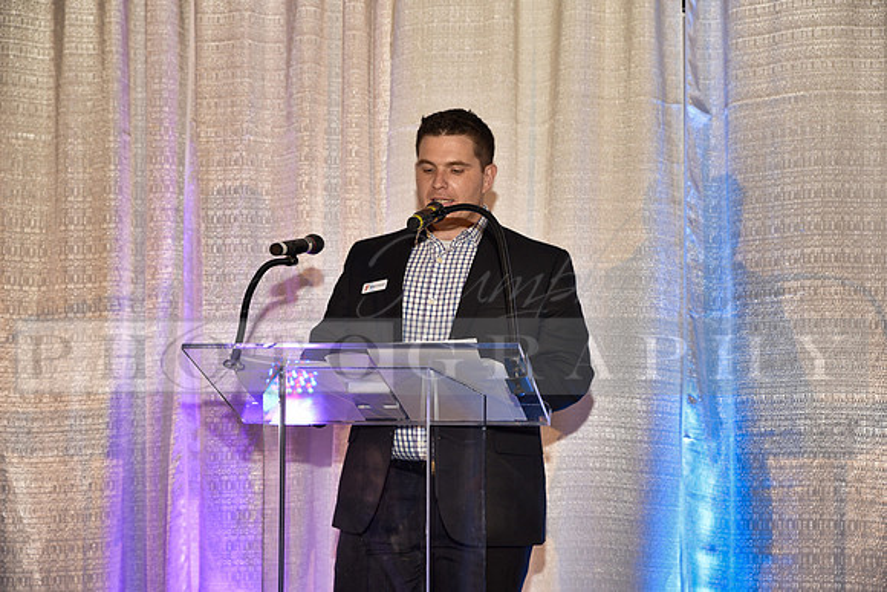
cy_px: 296
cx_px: 444
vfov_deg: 20.9
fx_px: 1602
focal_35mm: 65
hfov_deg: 31.0
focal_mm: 65
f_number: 5
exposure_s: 1/60
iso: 200
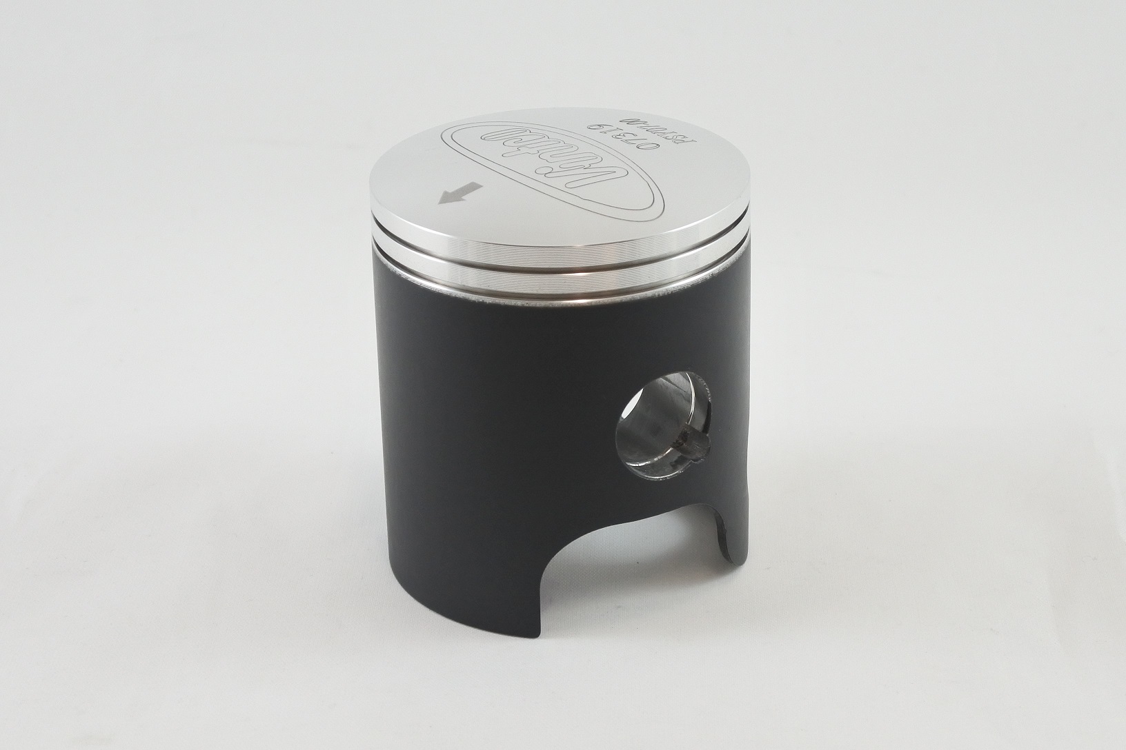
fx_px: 1501
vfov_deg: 28.1
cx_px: 563
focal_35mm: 48
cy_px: 375
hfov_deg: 41.1
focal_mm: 18
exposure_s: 1/125
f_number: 4.5
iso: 400
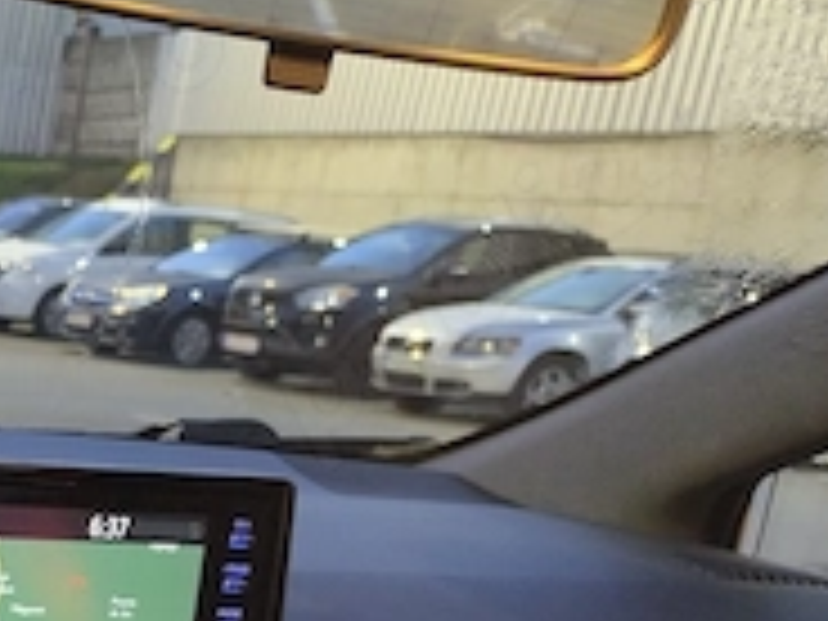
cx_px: -382
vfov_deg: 17.5
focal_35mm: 75
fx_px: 1794
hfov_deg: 22.0
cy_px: 958
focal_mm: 6.14
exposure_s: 1/25
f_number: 1.65
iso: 2500
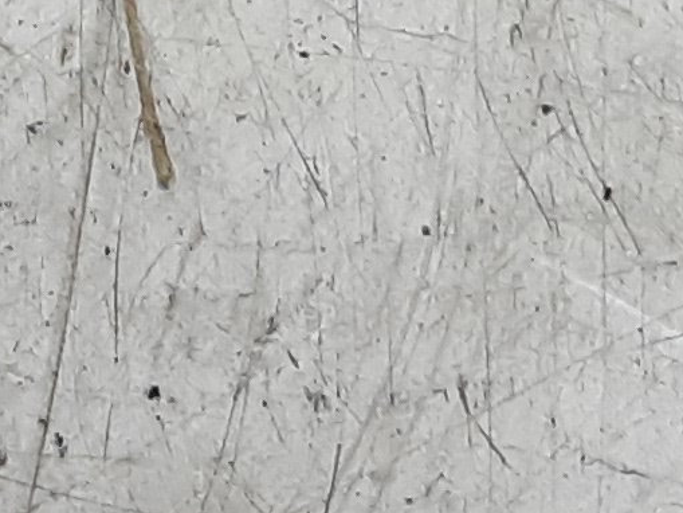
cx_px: 181
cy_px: -990
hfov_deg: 11.4
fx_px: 3414
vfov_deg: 7.6
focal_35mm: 173
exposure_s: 1/50
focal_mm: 2.91
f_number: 1.9
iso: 80
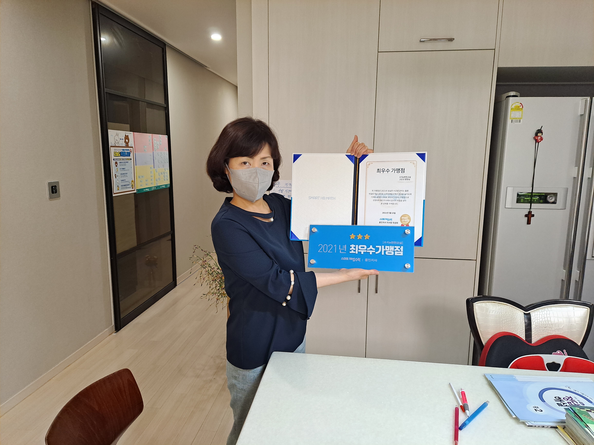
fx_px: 412
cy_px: 222
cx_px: 297
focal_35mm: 24
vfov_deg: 56.8
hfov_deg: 71.6
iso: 320
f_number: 1.8
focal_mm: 5.23
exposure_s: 1/60
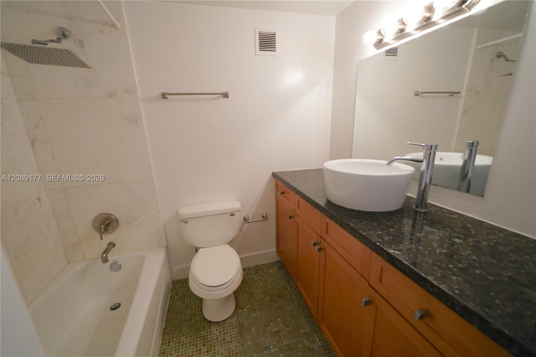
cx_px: 268
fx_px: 208
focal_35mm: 14
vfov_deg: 81.2
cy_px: 178
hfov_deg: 104.3
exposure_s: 1/160
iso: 1600
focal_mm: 14
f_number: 4
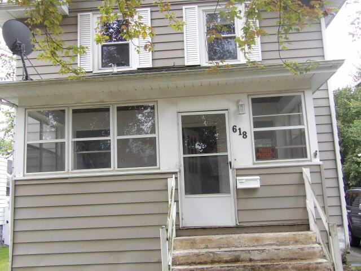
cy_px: 136
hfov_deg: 47.9
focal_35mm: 39
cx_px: 180
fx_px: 407
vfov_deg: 36.8
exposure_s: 1/83
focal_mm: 7
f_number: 3.7
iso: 100
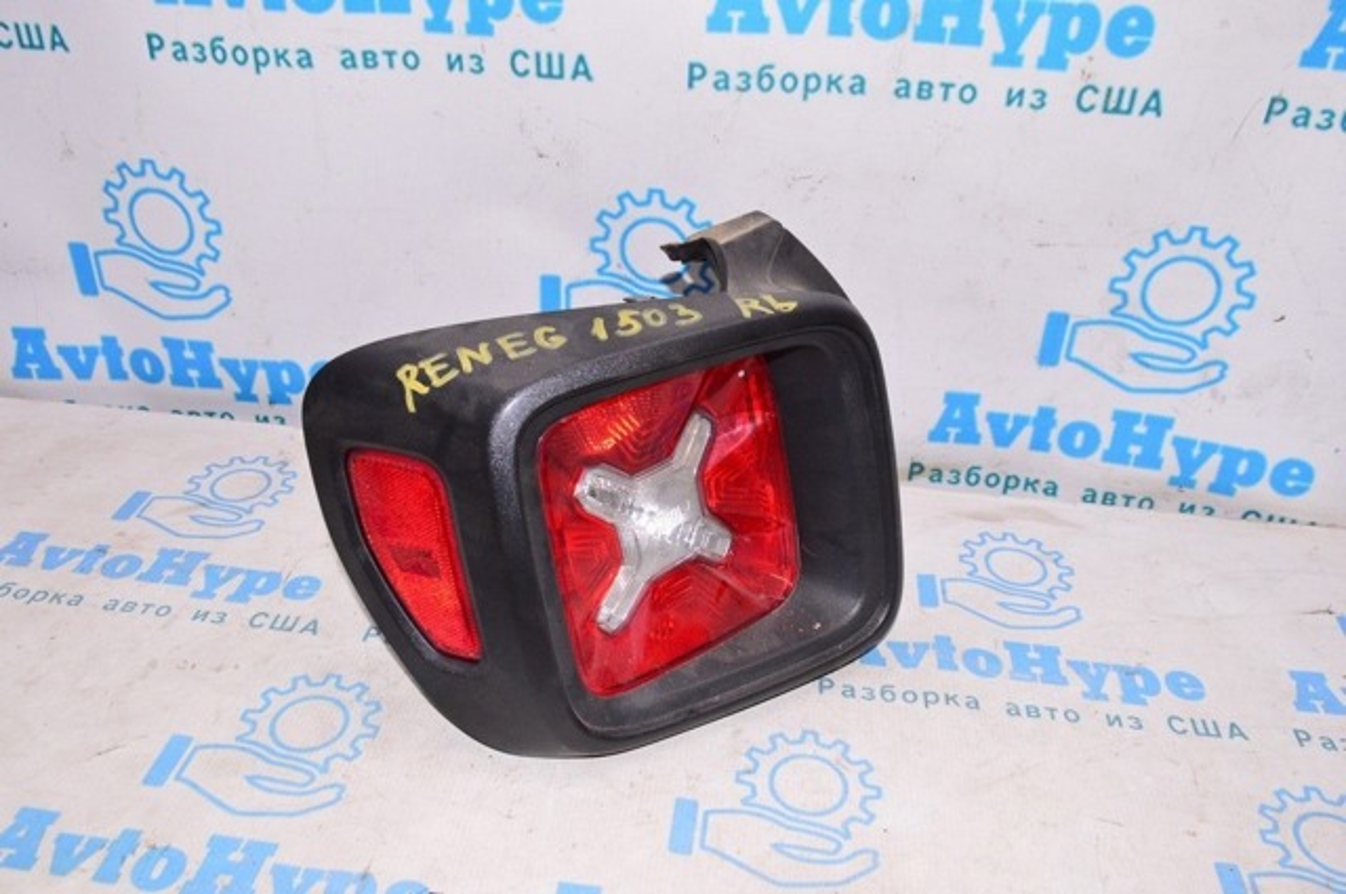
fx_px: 1120
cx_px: 673
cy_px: 447
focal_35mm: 30
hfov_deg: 62.0
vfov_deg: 43.5
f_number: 8
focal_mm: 20
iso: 1600
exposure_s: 1/200
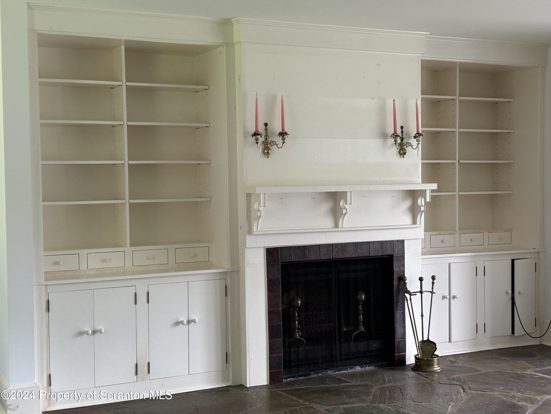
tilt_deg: -0.9
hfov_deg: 36.8
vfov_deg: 28.0
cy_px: 207
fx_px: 828
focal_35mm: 52
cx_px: 276
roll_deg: +0.1
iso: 160
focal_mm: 5.96
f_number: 1.6
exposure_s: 1/59
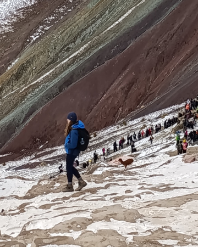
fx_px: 440
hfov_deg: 25.4
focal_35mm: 60
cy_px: -61
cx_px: 116
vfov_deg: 27.2
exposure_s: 1/729
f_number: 1.6
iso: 50
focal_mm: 6.14
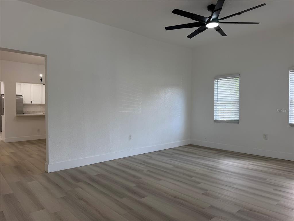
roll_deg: +0.7
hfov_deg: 71.6
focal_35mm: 24
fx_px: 204
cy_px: 110
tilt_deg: -1.9
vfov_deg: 56.8
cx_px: 147
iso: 64
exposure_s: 1/121
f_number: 1.78
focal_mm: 6.76
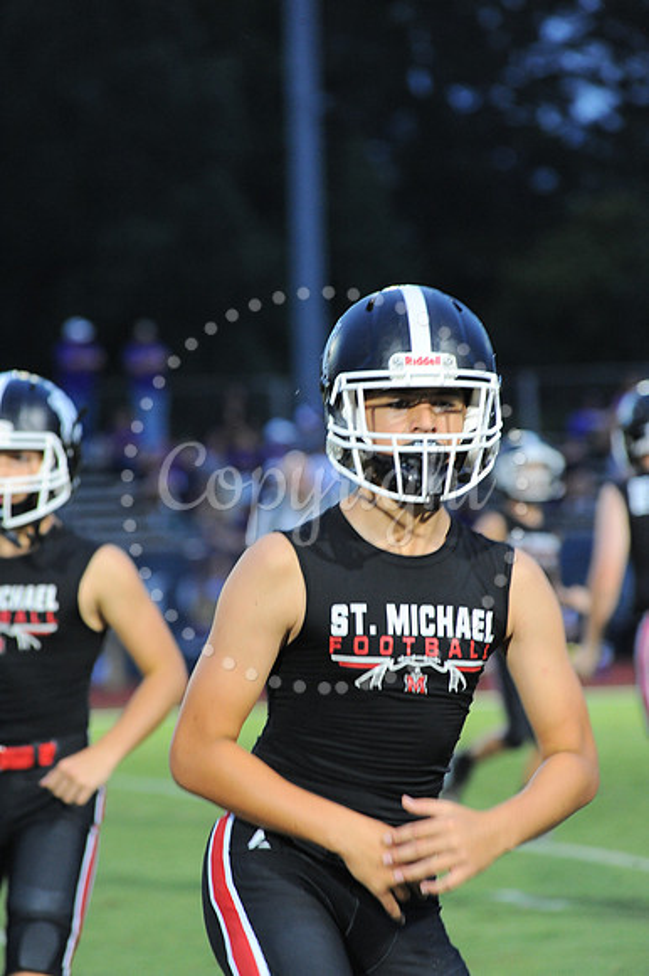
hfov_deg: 6.9
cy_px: 488
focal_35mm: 200
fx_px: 5414
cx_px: 324
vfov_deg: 10.3
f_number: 5.6
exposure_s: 1/160
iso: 2500
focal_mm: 200
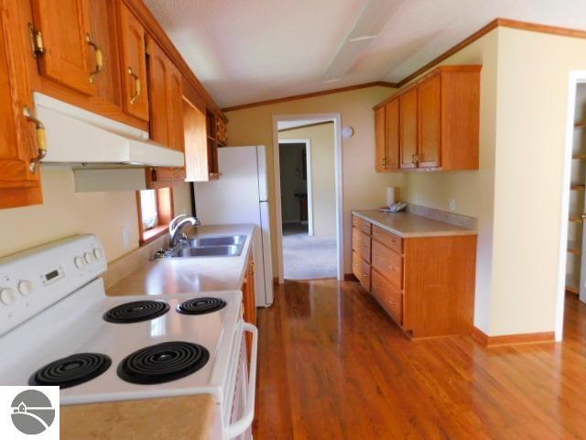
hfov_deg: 73.9
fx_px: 389
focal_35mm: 23
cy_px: 220
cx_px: 293
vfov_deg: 58.9
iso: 320
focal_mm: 4
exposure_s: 1/30
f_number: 3
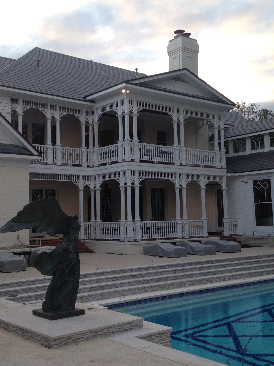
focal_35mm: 45
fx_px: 475
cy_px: 180
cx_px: 114
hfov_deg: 32.1
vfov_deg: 42.1
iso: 50
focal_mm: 4.12
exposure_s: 1/161
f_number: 2.4
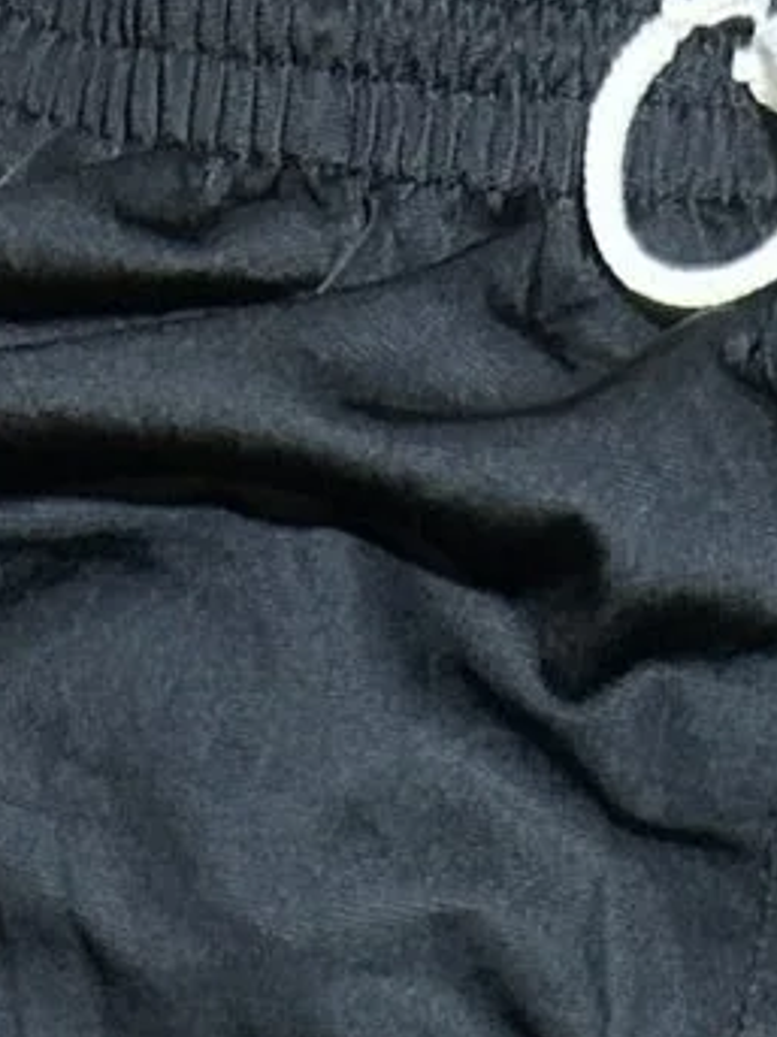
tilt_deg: -55.1
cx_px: 683
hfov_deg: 7.6
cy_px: 3368
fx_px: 5810
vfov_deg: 8.2
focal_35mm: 194
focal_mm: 5.7
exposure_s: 1/50
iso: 160
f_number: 1.5
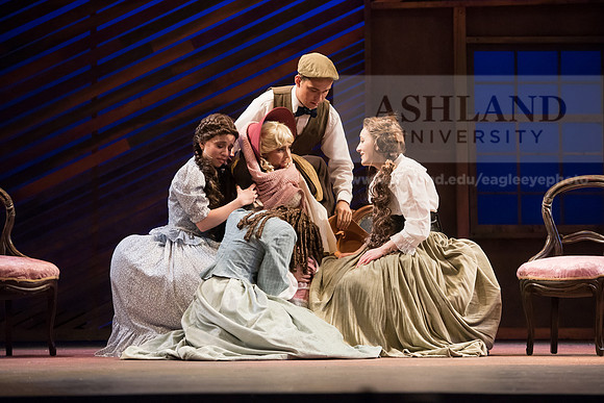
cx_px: 302
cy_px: 202
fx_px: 2098
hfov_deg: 16.4
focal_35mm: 125
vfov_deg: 11.0
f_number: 4
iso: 3200
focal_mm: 125
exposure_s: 1/400
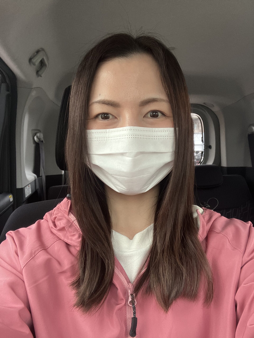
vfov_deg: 56.8
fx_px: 313
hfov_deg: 44.2
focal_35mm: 32
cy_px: 169
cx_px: 127
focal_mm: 2.87
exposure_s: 1/121
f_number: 2.2
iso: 64
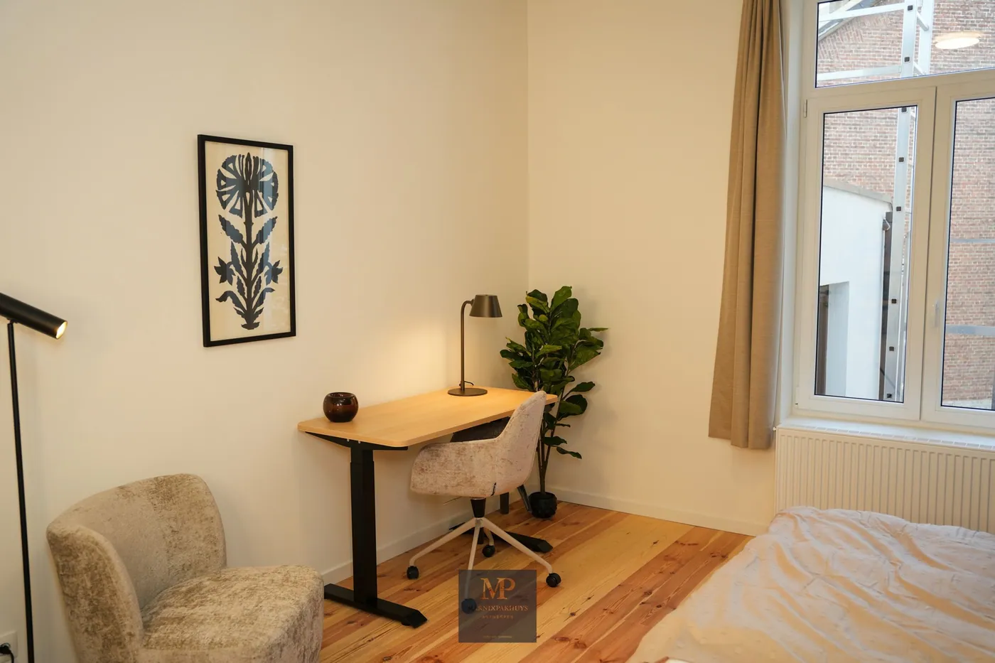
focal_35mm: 30
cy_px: 332
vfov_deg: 43.3
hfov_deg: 61.6
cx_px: 498
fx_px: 835
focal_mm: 30.2
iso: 125
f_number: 2.8
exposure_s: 1/60
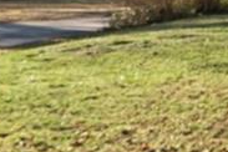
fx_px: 1096
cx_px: 599
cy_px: -89
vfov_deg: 7.8
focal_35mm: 173
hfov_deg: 10.0
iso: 320
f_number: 7.1
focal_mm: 31
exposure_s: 1/320
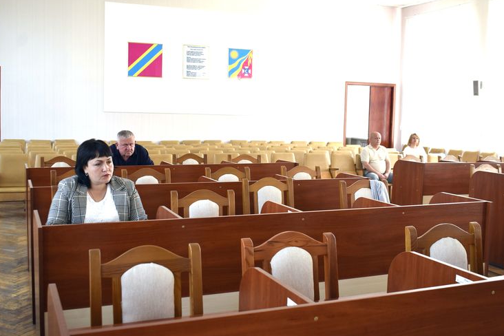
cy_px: 166
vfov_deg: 33.4
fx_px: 560
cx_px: 253
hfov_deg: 48.5
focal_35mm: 40
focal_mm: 26
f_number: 5.6
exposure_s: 1/125
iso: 320
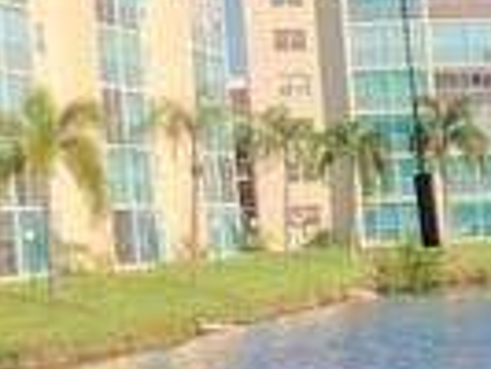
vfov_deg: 6.8
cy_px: 598
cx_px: 993
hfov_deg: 8.7
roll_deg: +2.4
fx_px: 3052
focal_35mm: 215
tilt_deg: -6.8
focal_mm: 3.99
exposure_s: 1/684
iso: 20
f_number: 1.8
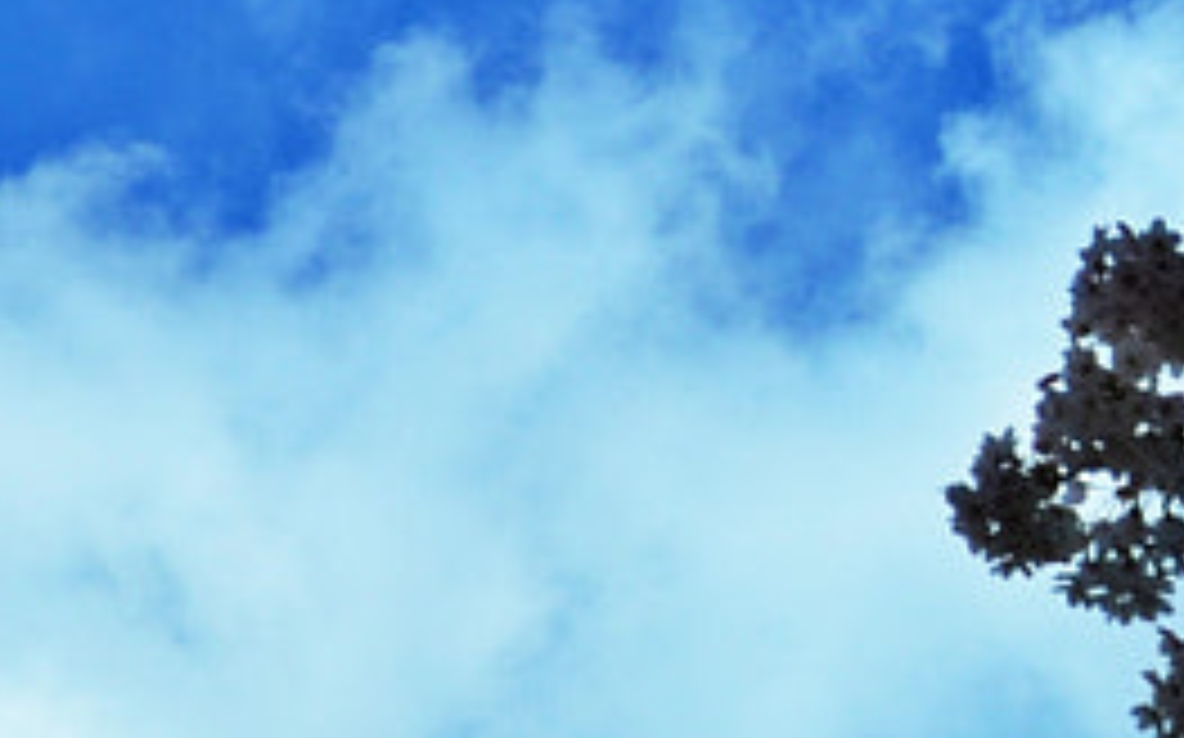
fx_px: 5385
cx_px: 1549
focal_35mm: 167
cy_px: 1658
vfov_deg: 7.4
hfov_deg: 12.2
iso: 100
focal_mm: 18
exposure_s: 1/320
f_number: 9
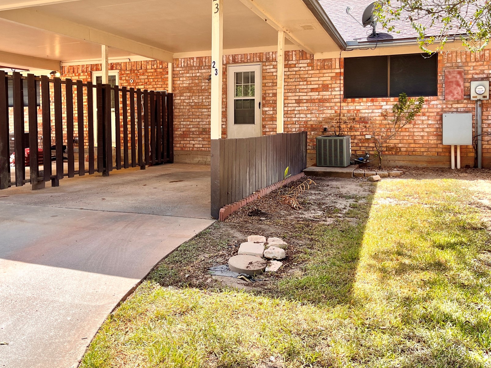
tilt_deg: -1.7
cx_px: 186
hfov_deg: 54.8
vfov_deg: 42.6
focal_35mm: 33
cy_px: 136
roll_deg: -0.4
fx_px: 468
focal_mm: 5.1
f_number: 1.6
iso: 50
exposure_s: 1/625
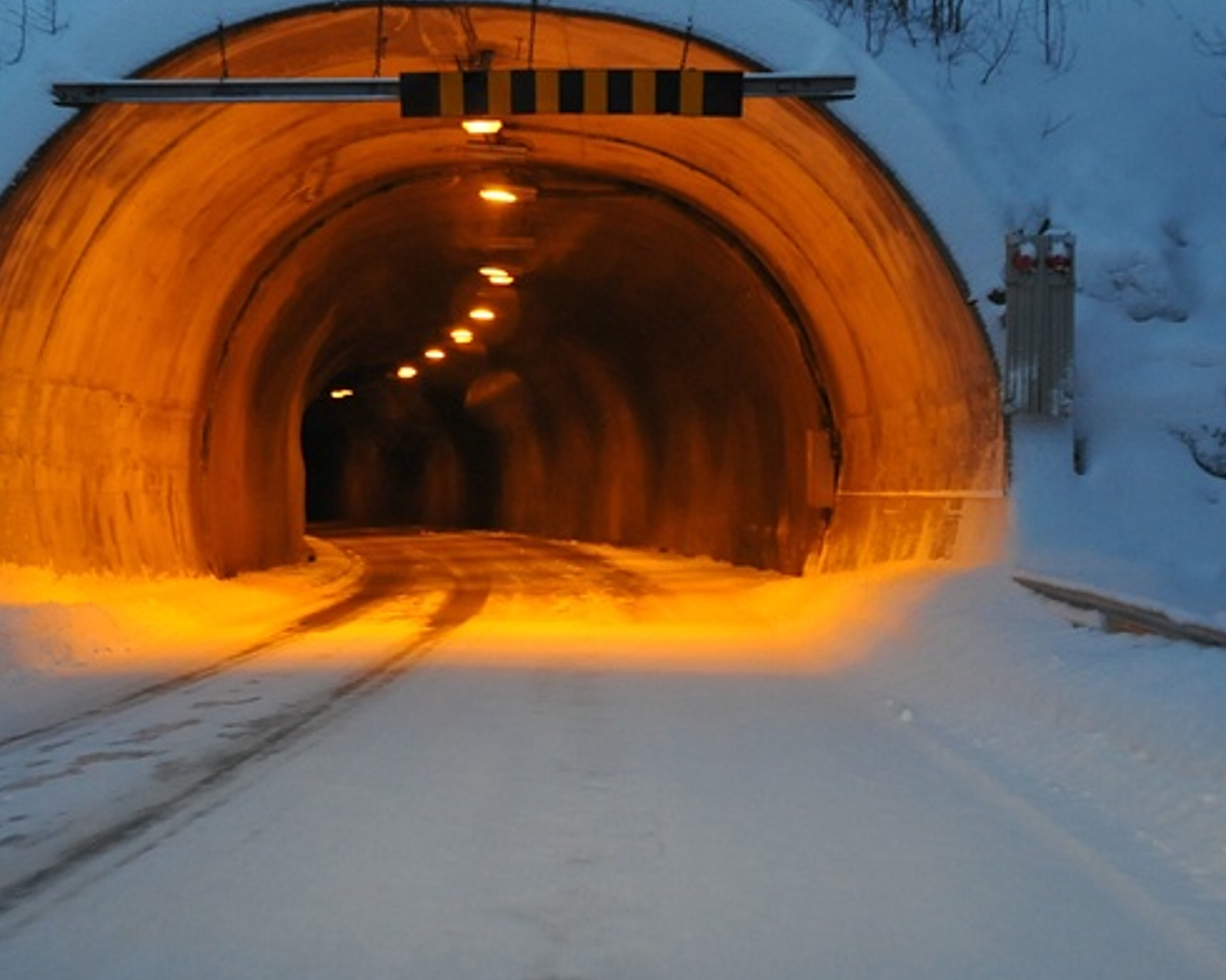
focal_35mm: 67
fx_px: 2431
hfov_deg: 28.1
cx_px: 423
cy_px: 200
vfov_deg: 22.5
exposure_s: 1/125
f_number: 4
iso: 2000
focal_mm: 35
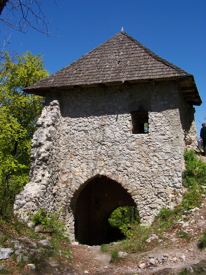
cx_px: 103
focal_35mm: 38
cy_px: 138
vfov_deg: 49.0
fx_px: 302
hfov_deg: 37.7
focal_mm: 6.3
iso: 80
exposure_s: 1/500
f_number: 5.6
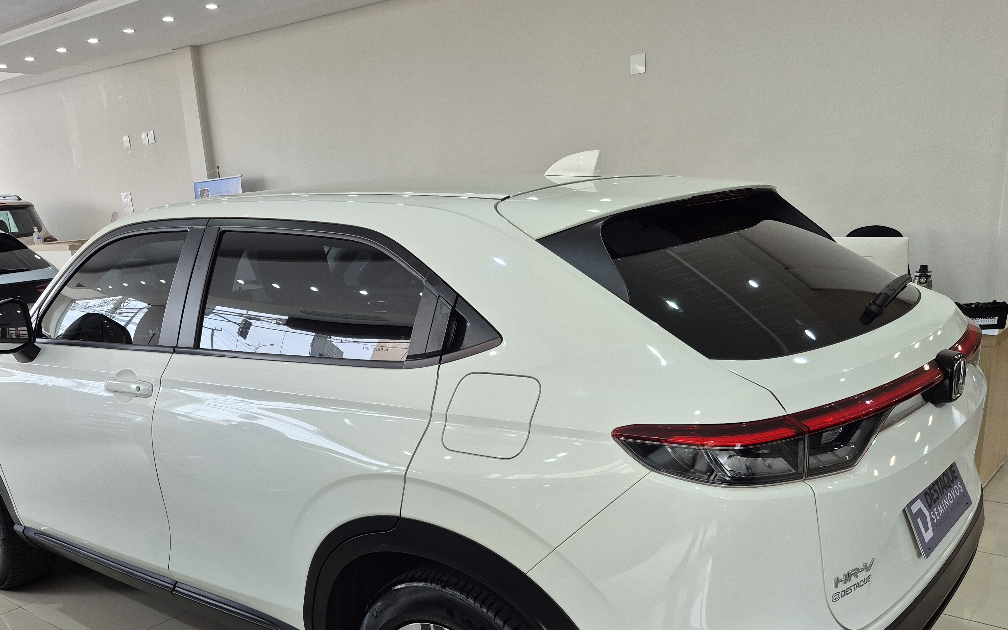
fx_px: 852
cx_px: 467
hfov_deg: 61.2
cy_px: 452
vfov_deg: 39.8
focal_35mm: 31
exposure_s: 1/120
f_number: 1.8
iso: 80
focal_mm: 5.4
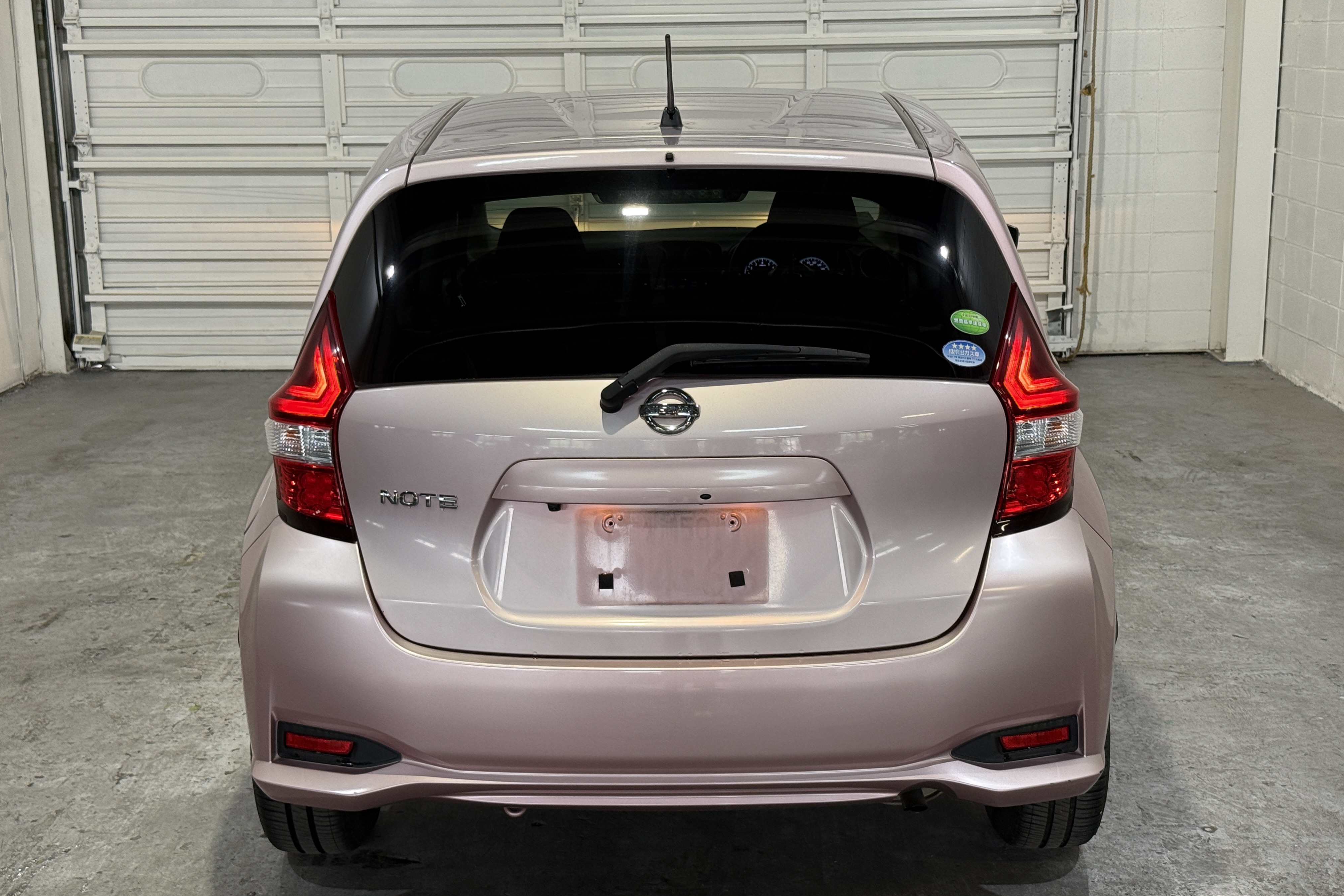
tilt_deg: -12.2
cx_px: 672
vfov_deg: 27.0
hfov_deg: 39.6
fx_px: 1867
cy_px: 459
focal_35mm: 50
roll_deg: +0.1
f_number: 1.78
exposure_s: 1/60
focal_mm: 6.76
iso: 80
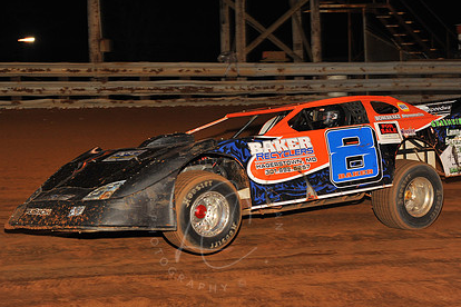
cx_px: 215
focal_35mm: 84
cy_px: 122
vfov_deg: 16.2
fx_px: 1076
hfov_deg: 24.2
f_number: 7.1
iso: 800
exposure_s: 1/320
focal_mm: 60
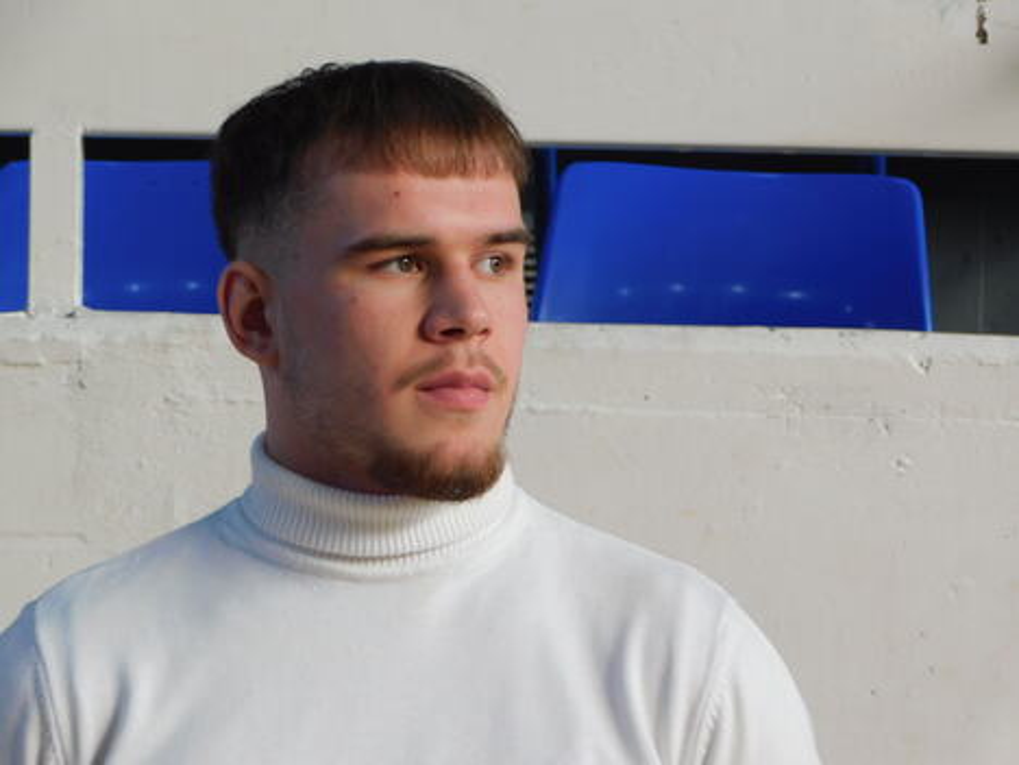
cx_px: 510
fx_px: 7830
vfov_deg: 5.6
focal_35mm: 266
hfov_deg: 7.4
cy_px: 382
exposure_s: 1/40
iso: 125
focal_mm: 47.2
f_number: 5.7
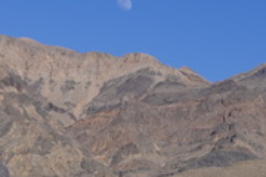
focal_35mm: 235
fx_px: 1736
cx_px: 56
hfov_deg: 8.7
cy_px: 130
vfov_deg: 5.8
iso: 100
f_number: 10
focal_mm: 39
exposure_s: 1/320
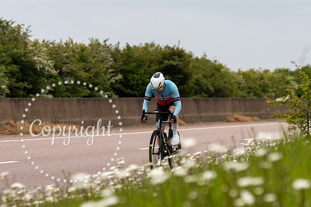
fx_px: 1701
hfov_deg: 10.4
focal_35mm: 197
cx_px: 175
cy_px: 106
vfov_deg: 7.0
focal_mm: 116
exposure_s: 1/1000
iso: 200
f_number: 3.5
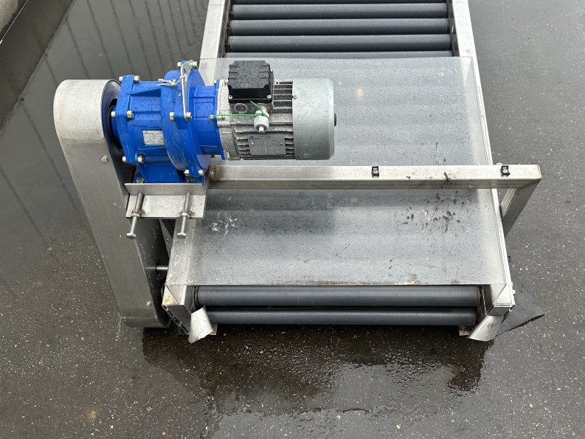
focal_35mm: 31
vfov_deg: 45.2
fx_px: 524
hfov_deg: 58.1
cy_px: 260
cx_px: 336
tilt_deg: -51.8
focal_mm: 6.86
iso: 64
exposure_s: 1/121
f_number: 1.78
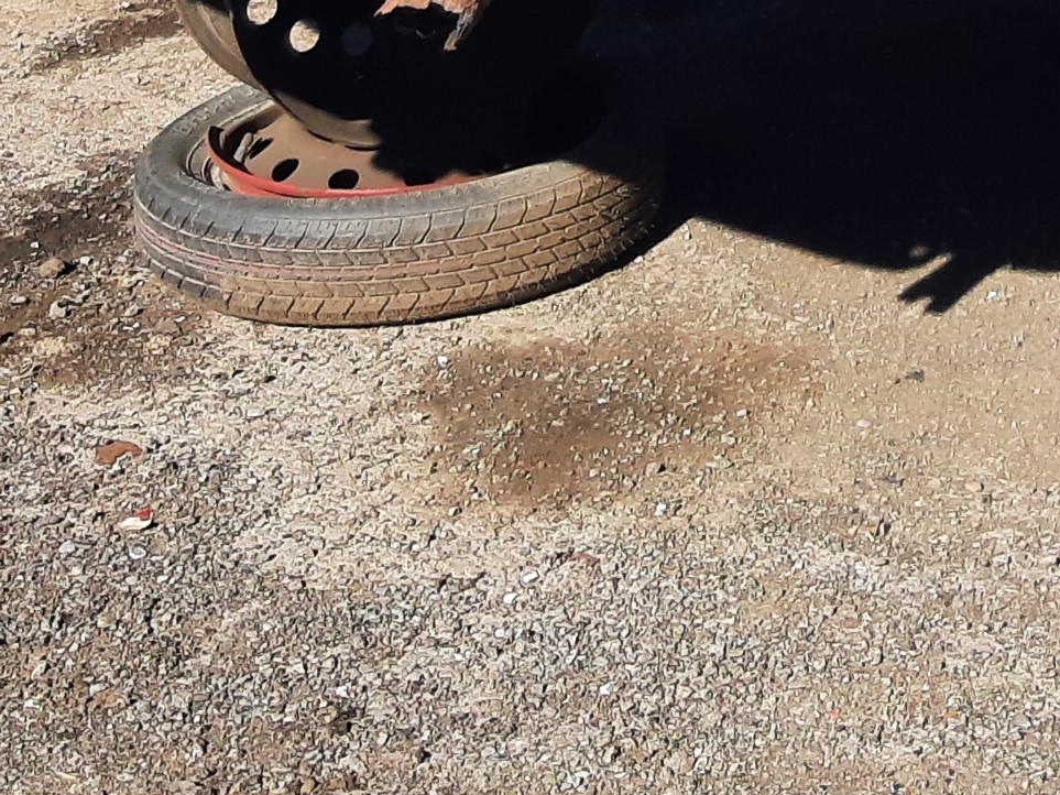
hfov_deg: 17.5
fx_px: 3307
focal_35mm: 108
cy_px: -824
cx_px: 1234
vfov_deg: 12.1
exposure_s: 1/951
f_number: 1.7
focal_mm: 3.92
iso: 40
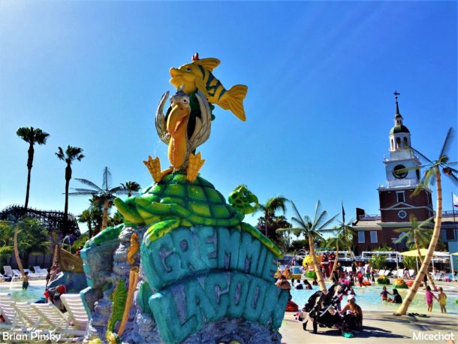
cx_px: 229
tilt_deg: +13.1
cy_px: 172
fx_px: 384
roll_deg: -3.2
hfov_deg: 61.6
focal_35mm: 29
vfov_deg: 48.3
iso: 32
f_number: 2.2
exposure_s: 1/1883
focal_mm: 4.15
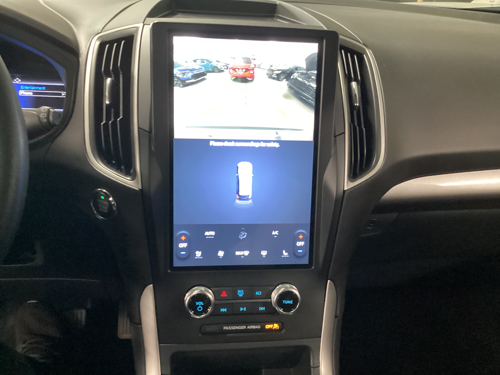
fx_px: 448
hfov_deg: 58.4
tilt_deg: -28.3
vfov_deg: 45.4
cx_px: 250
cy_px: 188
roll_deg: -5.2
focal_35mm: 31
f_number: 2.4
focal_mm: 3.3
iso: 800
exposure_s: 1/17
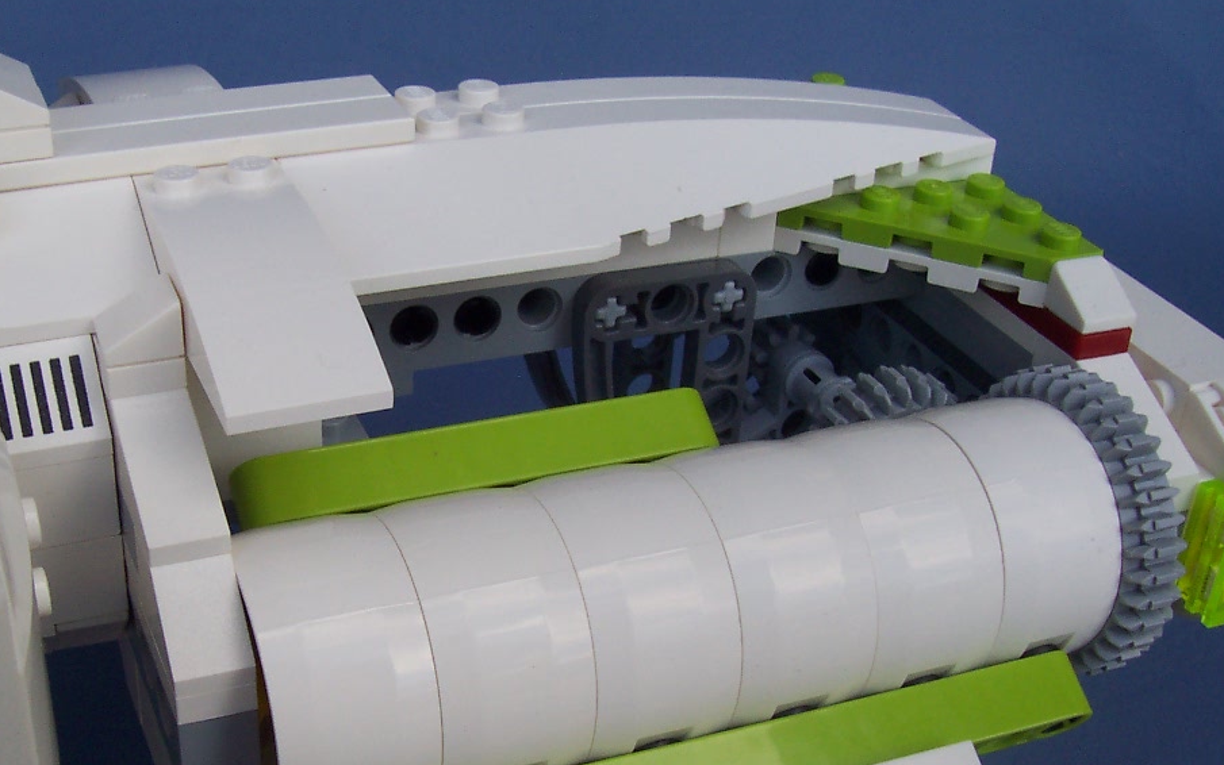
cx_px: 449
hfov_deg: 38.6
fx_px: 1735
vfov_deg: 24.8
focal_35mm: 52
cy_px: 510
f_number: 5.6
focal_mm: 5.6
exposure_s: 1/180
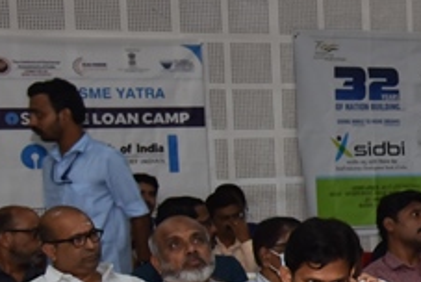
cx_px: 835
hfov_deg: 11.5
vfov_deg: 8.5
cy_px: 260
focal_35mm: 161
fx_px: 1885
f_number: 8
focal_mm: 38
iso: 1000
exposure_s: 1/100
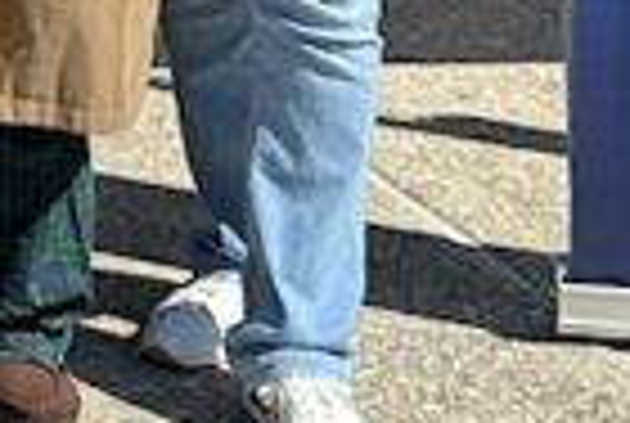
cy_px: -630
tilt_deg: -5.4
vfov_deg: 7.1
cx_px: -580
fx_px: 3192
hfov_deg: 10.5
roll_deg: +0.9
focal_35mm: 182
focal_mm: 6.86
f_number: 1.78
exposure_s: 1/2882
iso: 80
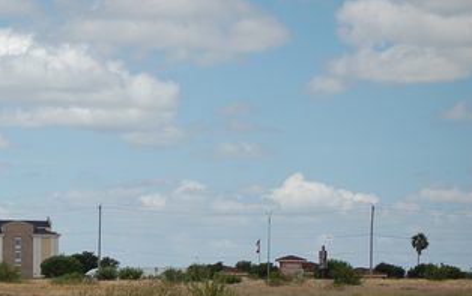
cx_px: -3
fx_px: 2202
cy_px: 246
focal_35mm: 171
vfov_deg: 7.7
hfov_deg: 12.1
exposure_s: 1/2000
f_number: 4
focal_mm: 55
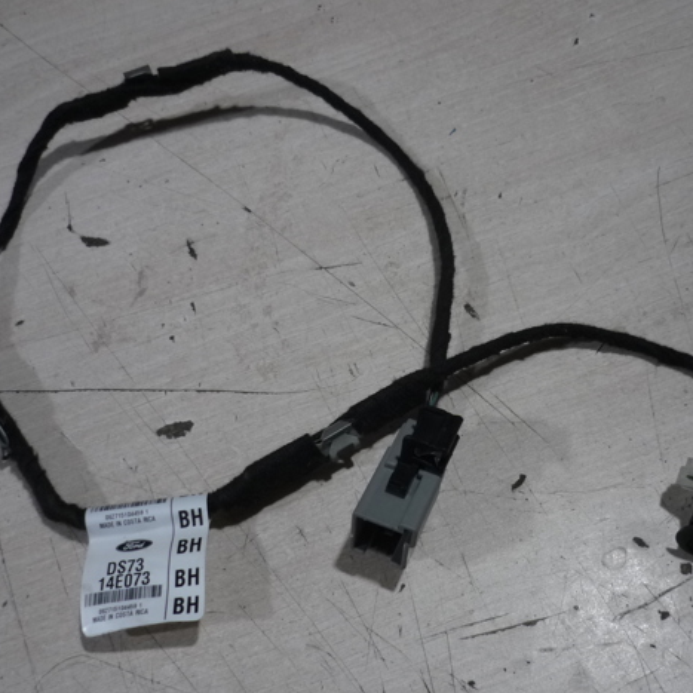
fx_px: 906
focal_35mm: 40
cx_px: 375
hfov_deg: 41.8
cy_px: 355
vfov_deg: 41.9
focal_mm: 5.5
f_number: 2.8
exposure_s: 1/30
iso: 160
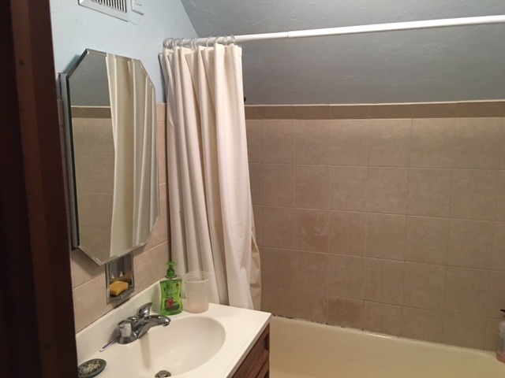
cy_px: 189
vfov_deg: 48.2
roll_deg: -0.5
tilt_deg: -9.4
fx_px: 423
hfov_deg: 61.7
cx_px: 252
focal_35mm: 29
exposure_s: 1/10
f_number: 2.2
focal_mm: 4.15
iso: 100
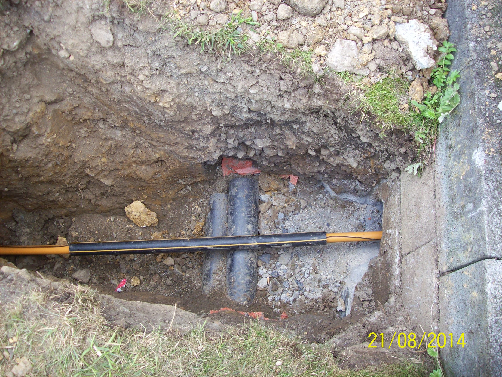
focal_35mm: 36
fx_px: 522
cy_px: 188
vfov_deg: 39.6
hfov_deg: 51.4
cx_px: 251
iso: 80
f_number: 2.7
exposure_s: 1/115
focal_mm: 6
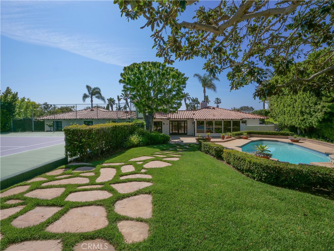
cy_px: 126
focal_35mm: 16
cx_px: 167
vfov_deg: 78.1
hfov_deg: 94.5
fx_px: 154
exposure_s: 1/250
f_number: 14
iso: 250
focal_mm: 8
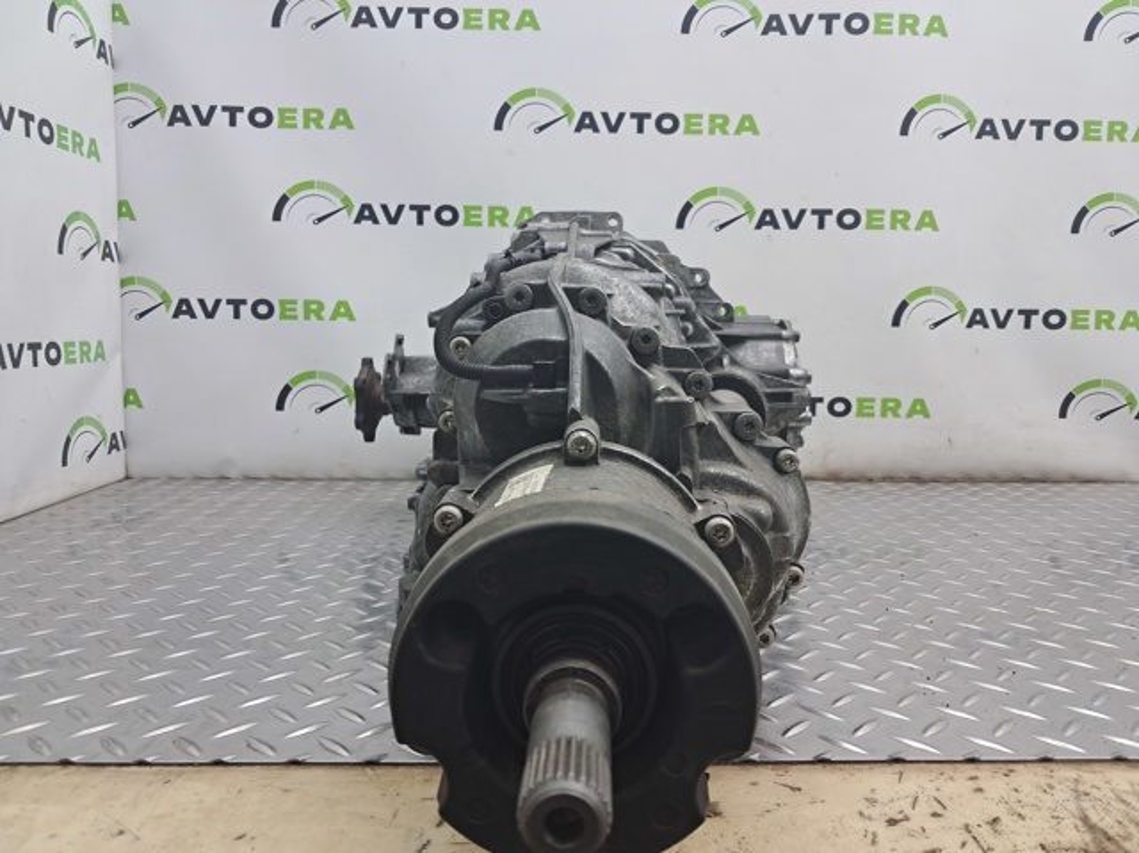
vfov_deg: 51.3
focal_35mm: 27
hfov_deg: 65.4
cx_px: 570
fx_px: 888
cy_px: 426
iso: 100
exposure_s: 1/50
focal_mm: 4
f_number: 1.8
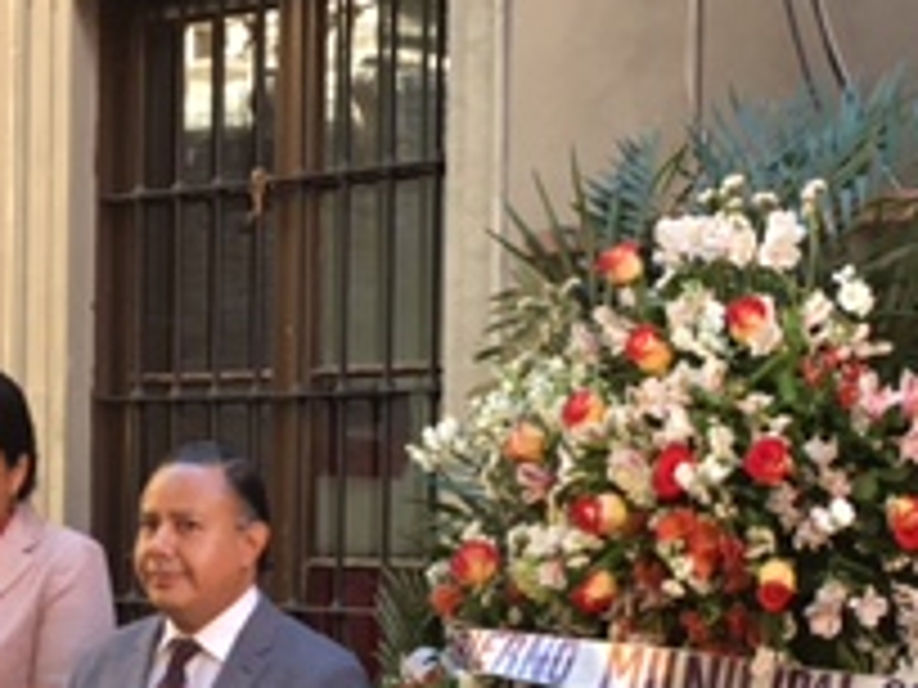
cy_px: 531
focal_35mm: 91
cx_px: 418
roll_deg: -1.2
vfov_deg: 16.1
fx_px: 2413
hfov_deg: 21.5
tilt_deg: +3.2
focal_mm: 4.15
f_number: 2.2
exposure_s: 1/40
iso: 32
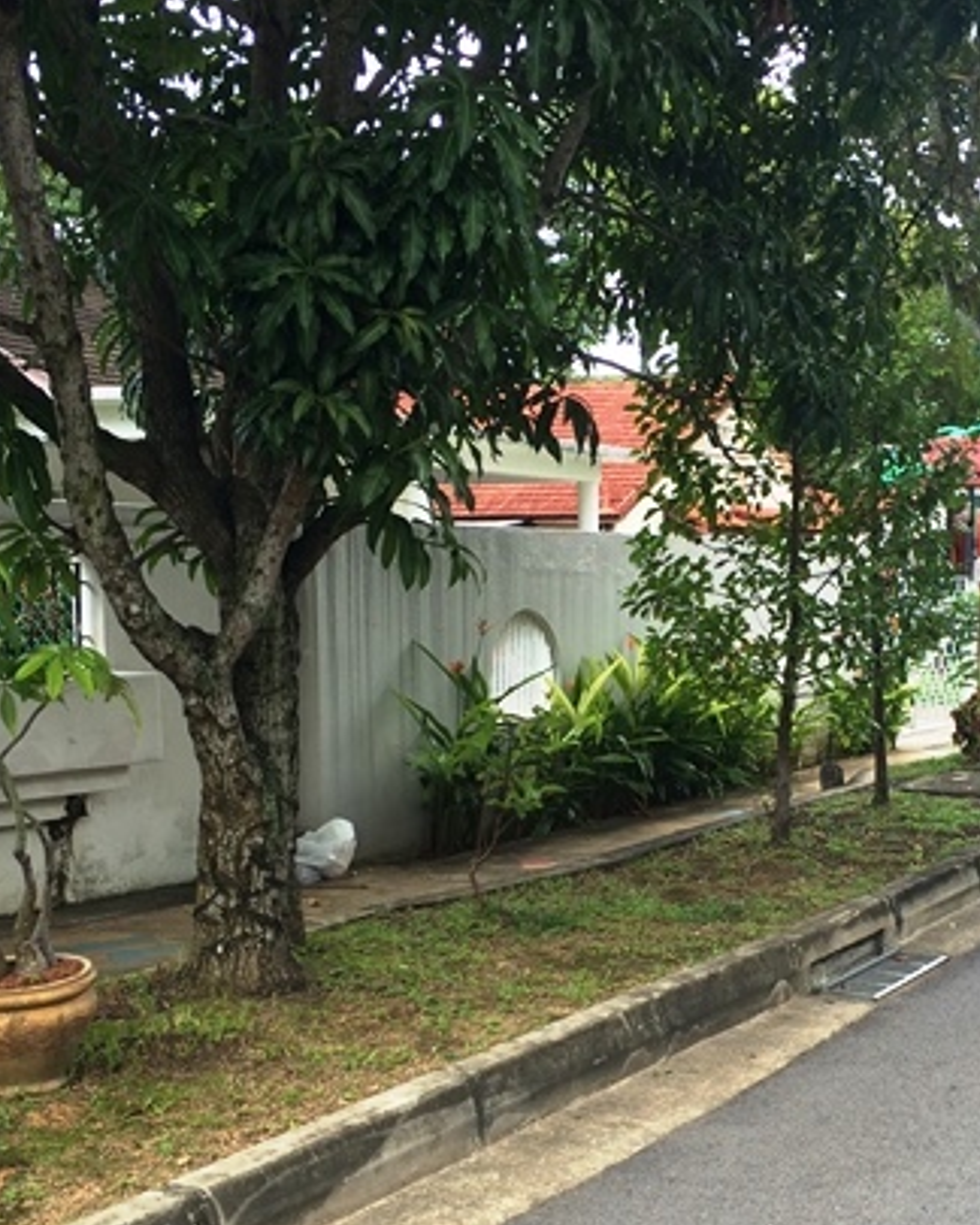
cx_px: 675
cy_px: 838
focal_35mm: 52
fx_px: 1885
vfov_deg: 35.6
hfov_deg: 28.9
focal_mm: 4.15
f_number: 2.2
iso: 32
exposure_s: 1/113
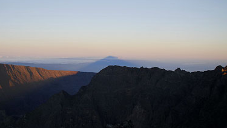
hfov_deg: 57.8
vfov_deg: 34.6
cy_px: 56
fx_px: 205
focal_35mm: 34
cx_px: 98
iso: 100
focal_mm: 18
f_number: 5
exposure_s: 1/90
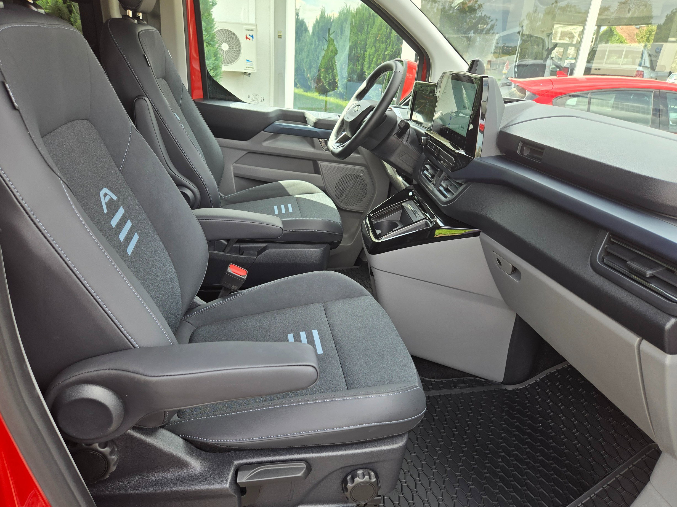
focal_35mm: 24
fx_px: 469
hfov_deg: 71.6
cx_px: 331
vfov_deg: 56.8
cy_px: 259
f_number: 1.8
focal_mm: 5.4
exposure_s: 1/158
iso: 25
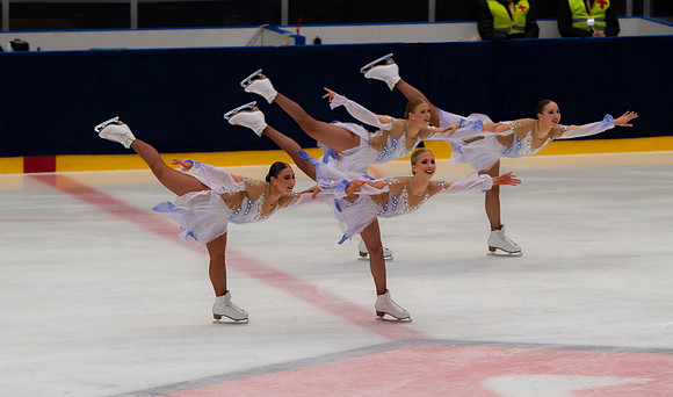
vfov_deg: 5.1
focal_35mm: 247
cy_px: 210
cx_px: 392
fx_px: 4466
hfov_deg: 8.6
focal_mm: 116
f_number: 3.5
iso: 500
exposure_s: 1/400
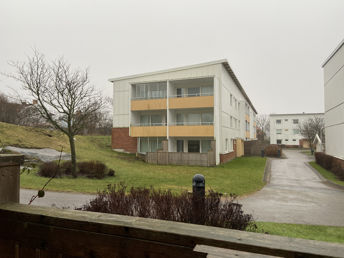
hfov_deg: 67.3
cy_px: 129
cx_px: 172
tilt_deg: +1.3
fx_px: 258
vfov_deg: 53.1
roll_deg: +0.0
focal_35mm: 26
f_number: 1.8
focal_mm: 4.25
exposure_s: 1/122
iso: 64
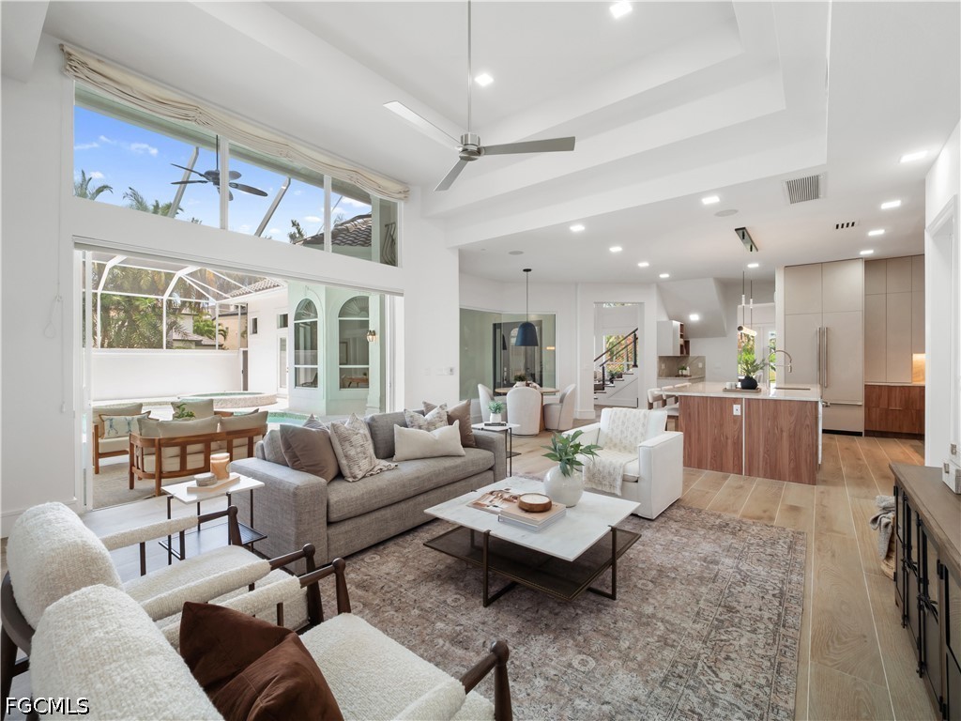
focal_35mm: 14
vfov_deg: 85.7
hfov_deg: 102.1
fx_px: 389
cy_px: 360
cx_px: 480
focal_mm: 7
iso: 200
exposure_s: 1/13
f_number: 7.1
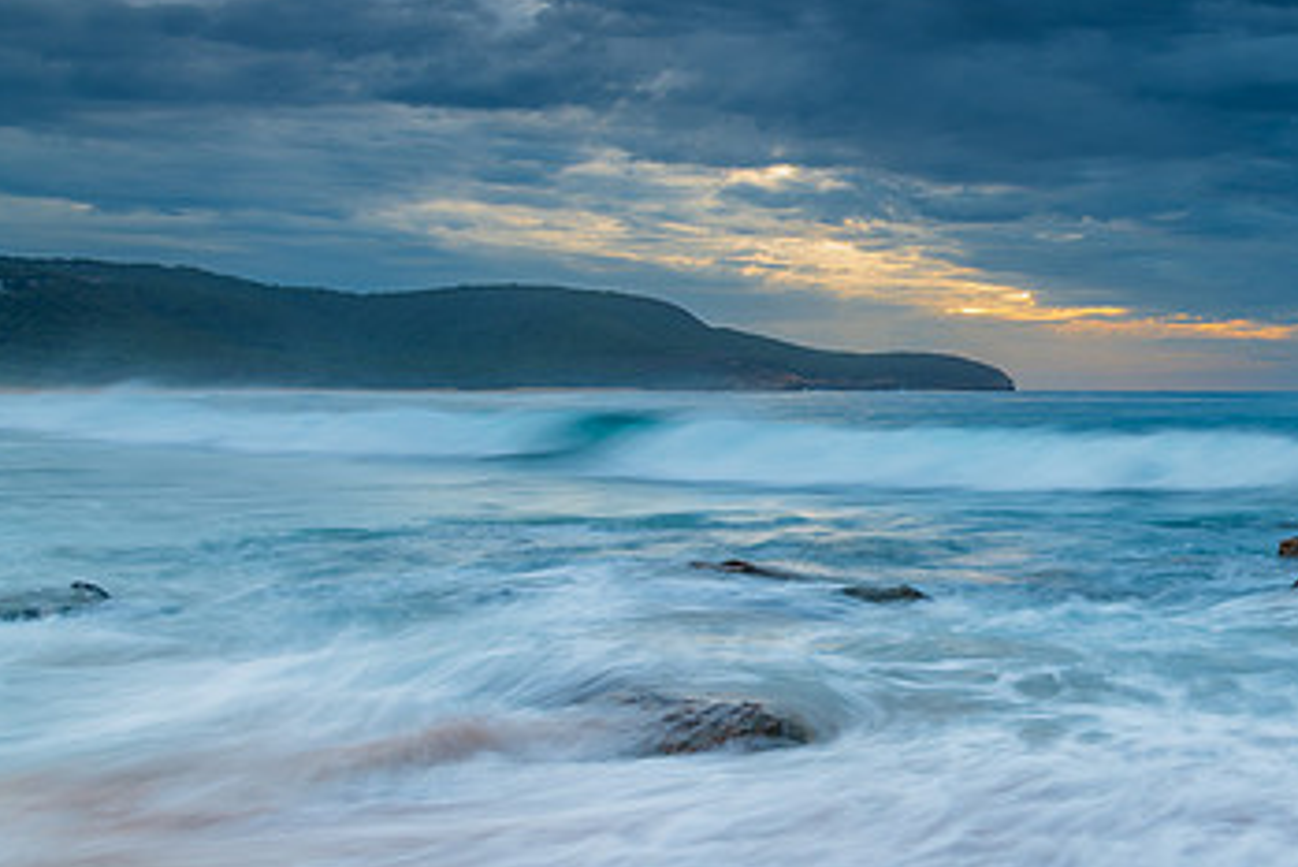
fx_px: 1659
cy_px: 221
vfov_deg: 28.8
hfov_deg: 41.0
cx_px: 1029
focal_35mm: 46
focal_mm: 27
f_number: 9
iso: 31
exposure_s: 1/1.25
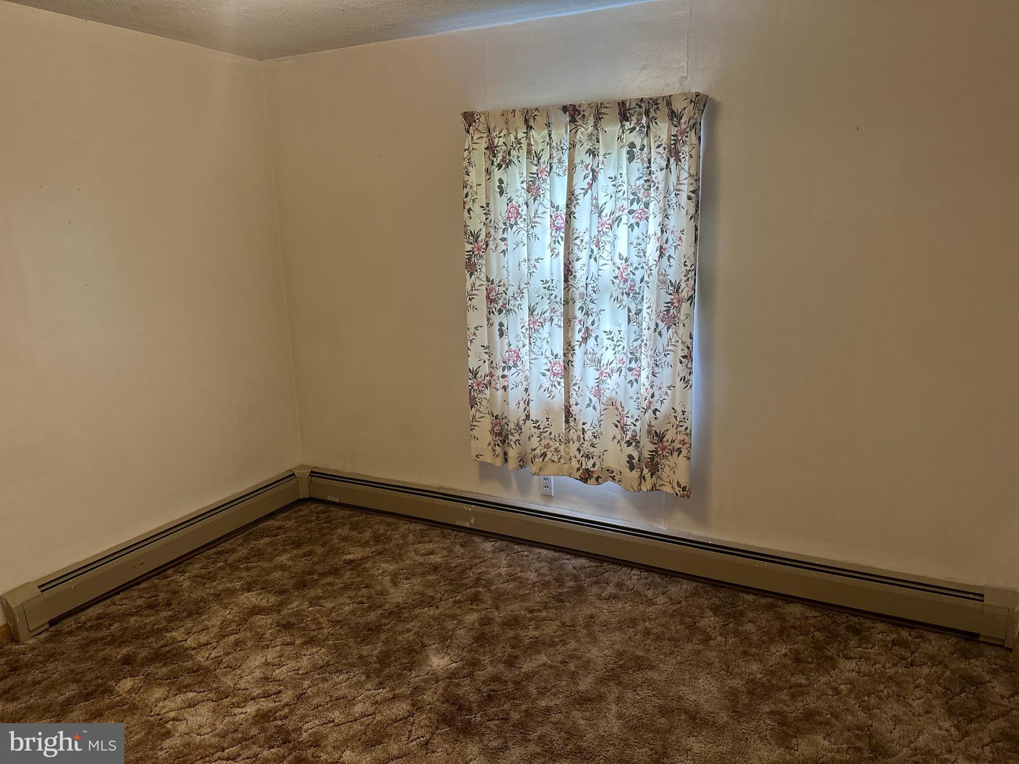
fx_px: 706
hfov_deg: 71.6
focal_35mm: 24
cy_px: 382
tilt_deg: -11.7
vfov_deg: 56.8
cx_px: 510
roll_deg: +1.4
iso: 250
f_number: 1.78
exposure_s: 1/60
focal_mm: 6.86
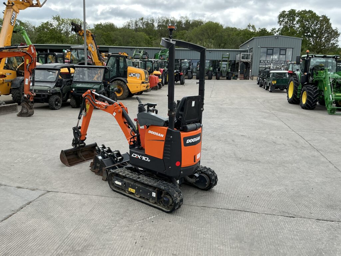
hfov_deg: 63.4
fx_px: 276
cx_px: 170
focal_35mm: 28
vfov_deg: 49.7
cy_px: 128
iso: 25
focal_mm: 3
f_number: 1.8
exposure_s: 1/419
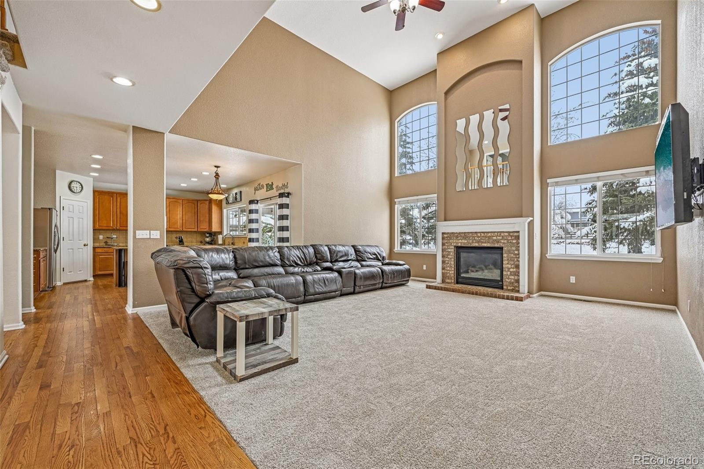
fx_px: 274
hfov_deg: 104.3
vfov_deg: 81.2
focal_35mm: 14
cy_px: 234
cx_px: 352
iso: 180
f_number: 11
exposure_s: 1/15
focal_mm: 14
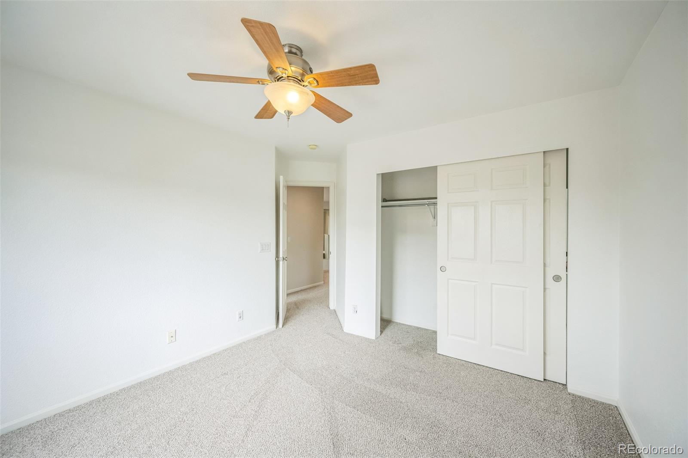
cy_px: 229
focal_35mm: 14
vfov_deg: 81.2
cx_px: 344
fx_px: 267
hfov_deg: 104.3
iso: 400
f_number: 7.1
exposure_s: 1/100
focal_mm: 14
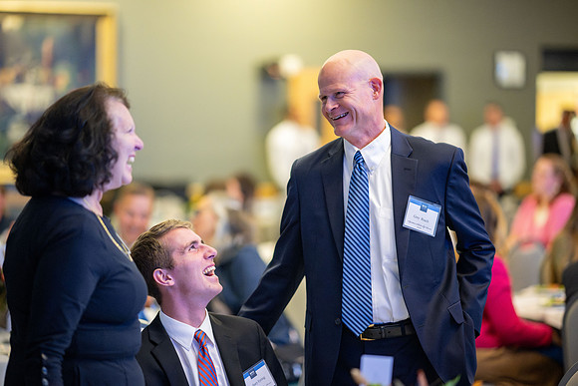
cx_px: 289
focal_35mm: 105
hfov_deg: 19.5
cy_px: 193
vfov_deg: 13.0
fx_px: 1686
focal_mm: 105
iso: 6400
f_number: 1.4
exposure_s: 1/320
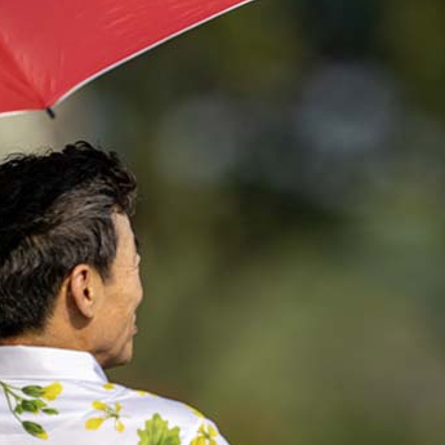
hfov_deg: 1.9
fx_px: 13773
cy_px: 338
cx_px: 405
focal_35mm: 947
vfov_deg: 1.9
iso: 180
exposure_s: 1/2500
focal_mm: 400
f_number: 2.8
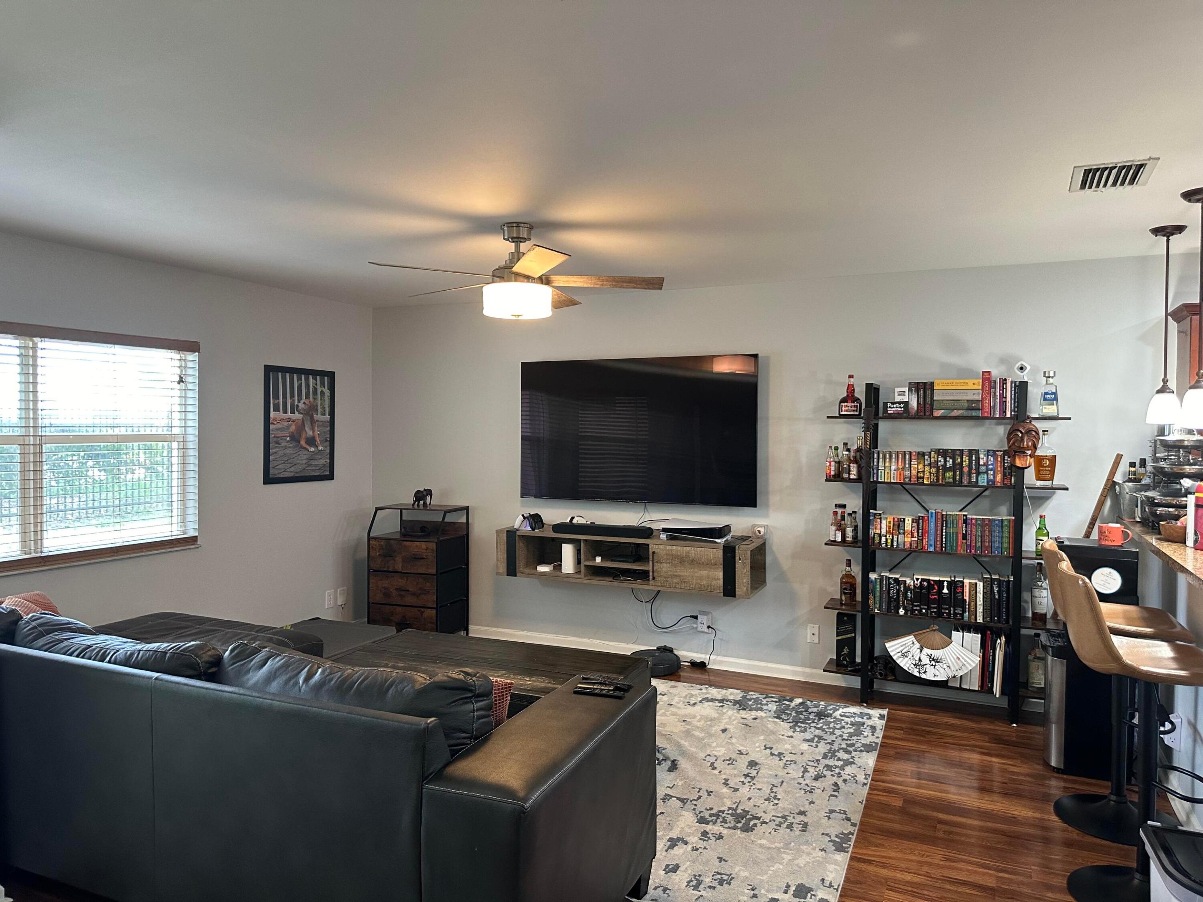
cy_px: 451
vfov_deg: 56.8
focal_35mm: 24
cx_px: 602
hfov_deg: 71.6
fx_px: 834
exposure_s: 1/60
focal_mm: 6.86
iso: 250
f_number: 1.78
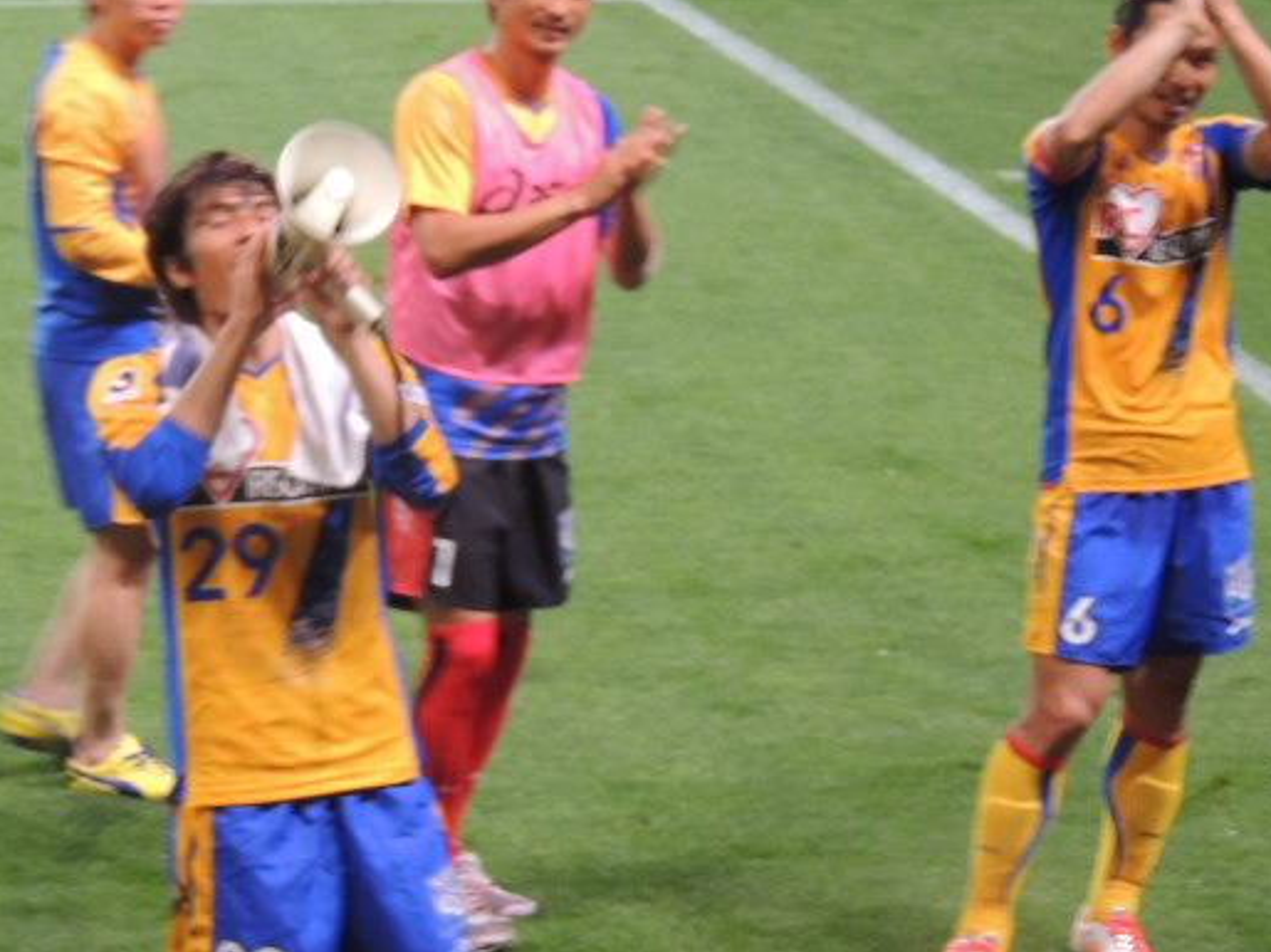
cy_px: 460
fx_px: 7083
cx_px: 690
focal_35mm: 193
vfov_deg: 7.7
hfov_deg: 10.3
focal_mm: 27.6
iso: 450
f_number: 4.4
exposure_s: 1/30
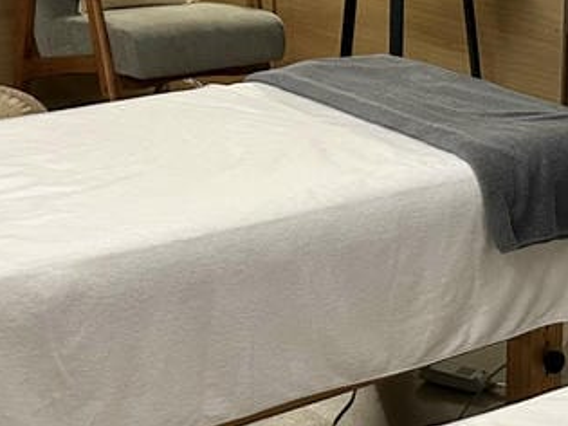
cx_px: 586
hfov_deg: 19.2
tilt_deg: -21.7
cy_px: 316
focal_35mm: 99
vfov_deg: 14.9
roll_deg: -1.4
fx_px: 1624
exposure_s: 1/60
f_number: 1.5
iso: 320
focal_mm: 5.7
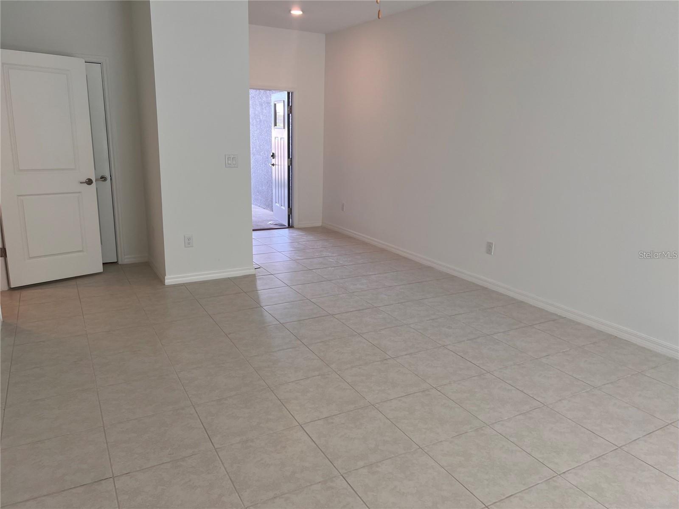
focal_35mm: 26
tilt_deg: -14.3
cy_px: 254
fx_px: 510
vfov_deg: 53.1
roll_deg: -2.1
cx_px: 340
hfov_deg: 67.3
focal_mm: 5.7
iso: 40
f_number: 1.5
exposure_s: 1/120
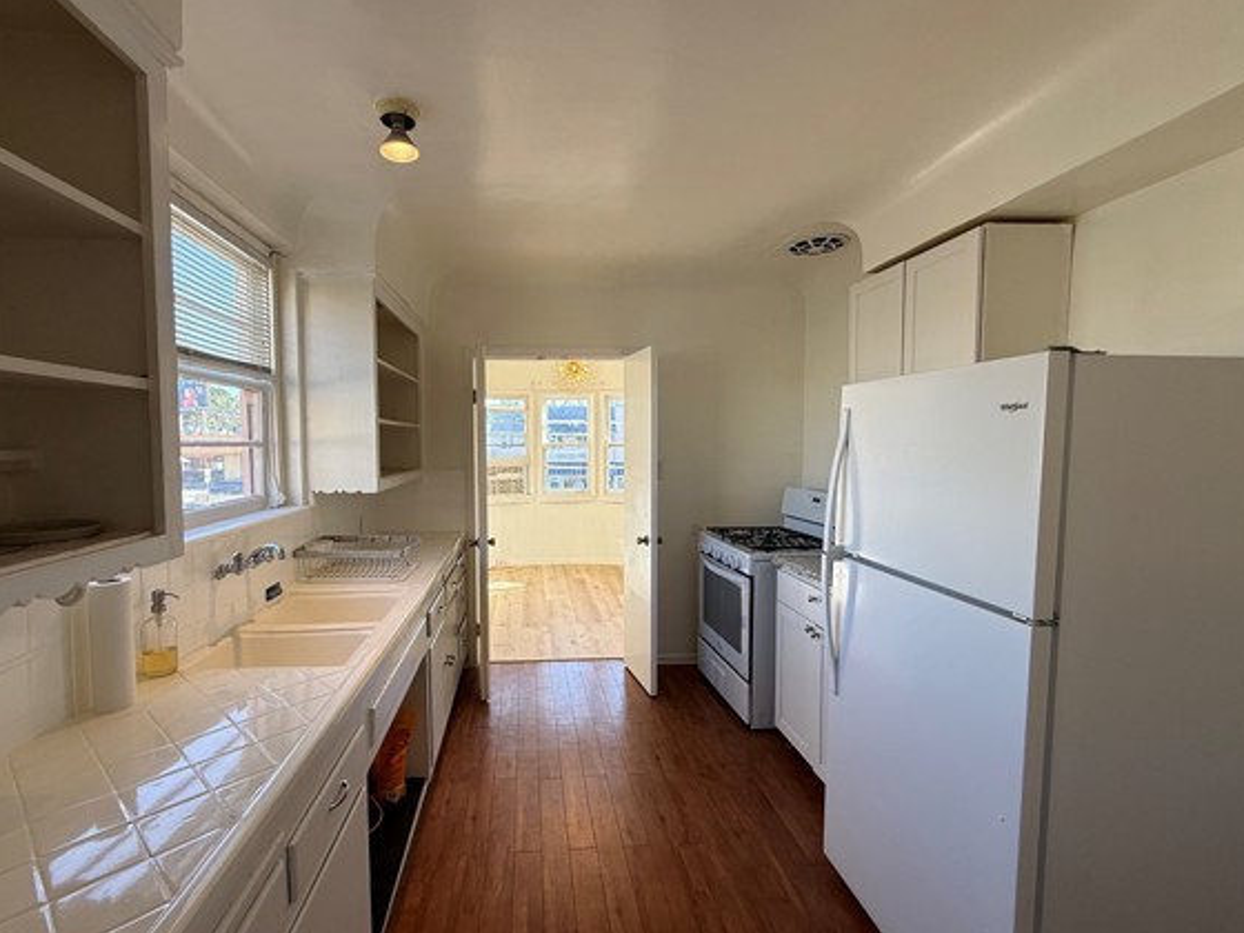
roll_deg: +0.1
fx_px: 575
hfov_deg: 94.2
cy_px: 473
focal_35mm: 16
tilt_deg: -3.2
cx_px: 562
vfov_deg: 78.1
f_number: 2.2
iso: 50
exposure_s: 1/184
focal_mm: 2.22
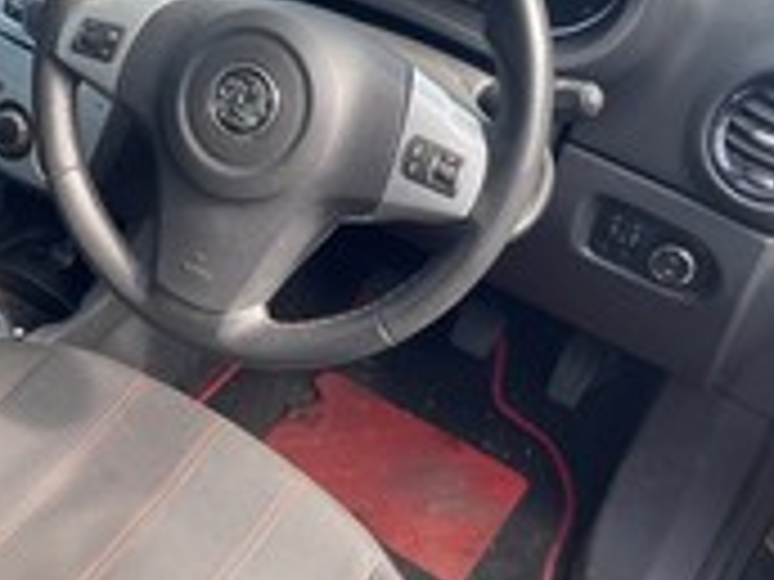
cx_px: 130
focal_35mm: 53
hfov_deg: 34.8
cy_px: 252
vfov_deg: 27.5
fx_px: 1185
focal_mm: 4.2
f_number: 1.6
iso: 32
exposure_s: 1/163
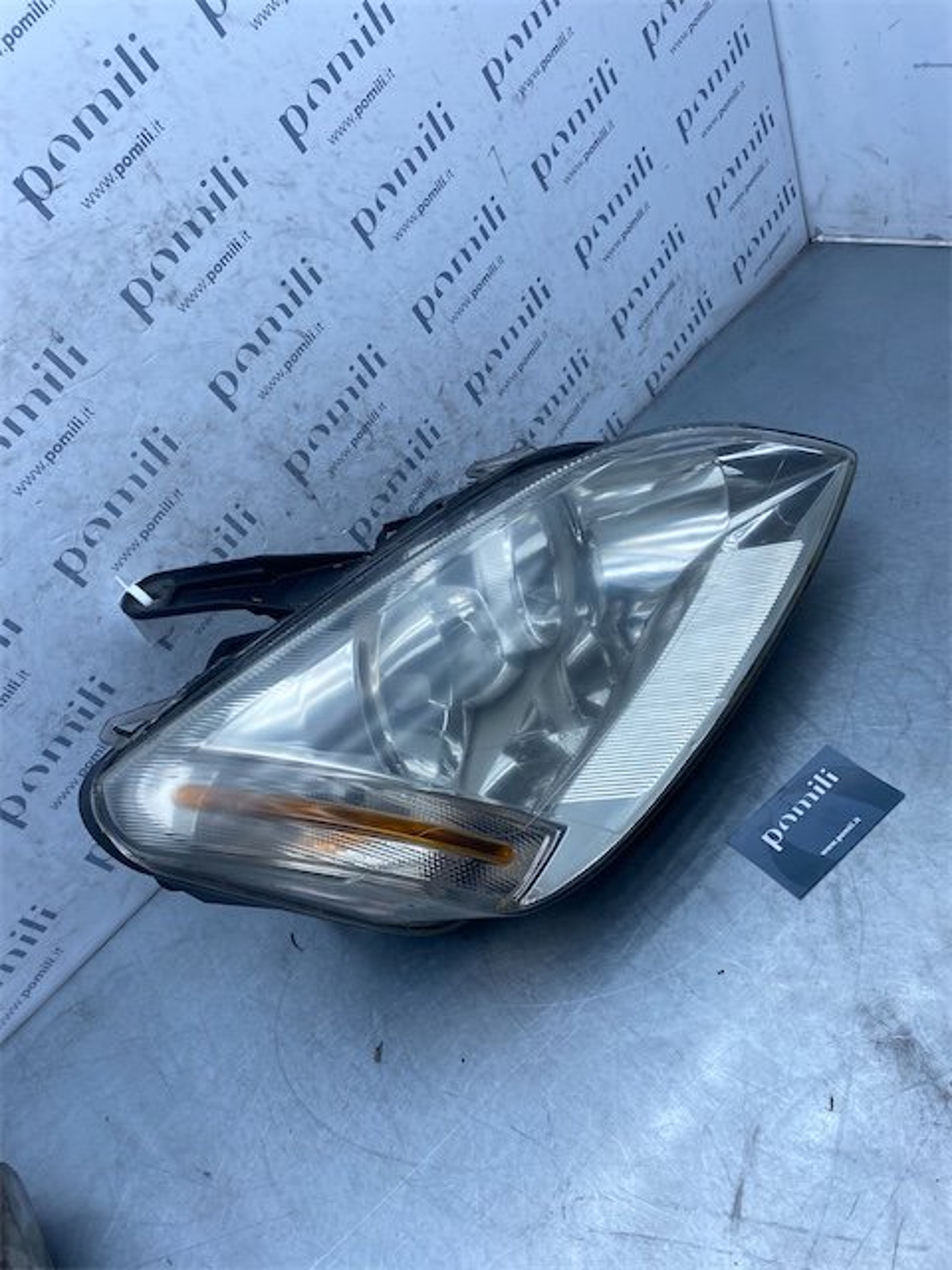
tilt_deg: -40.0
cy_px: 635
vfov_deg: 67.3
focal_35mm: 26
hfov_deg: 53.1
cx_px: 476
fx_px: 953
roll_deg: +27.5
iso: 32
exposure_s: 1/1103
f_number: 1.8
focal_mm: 4.25
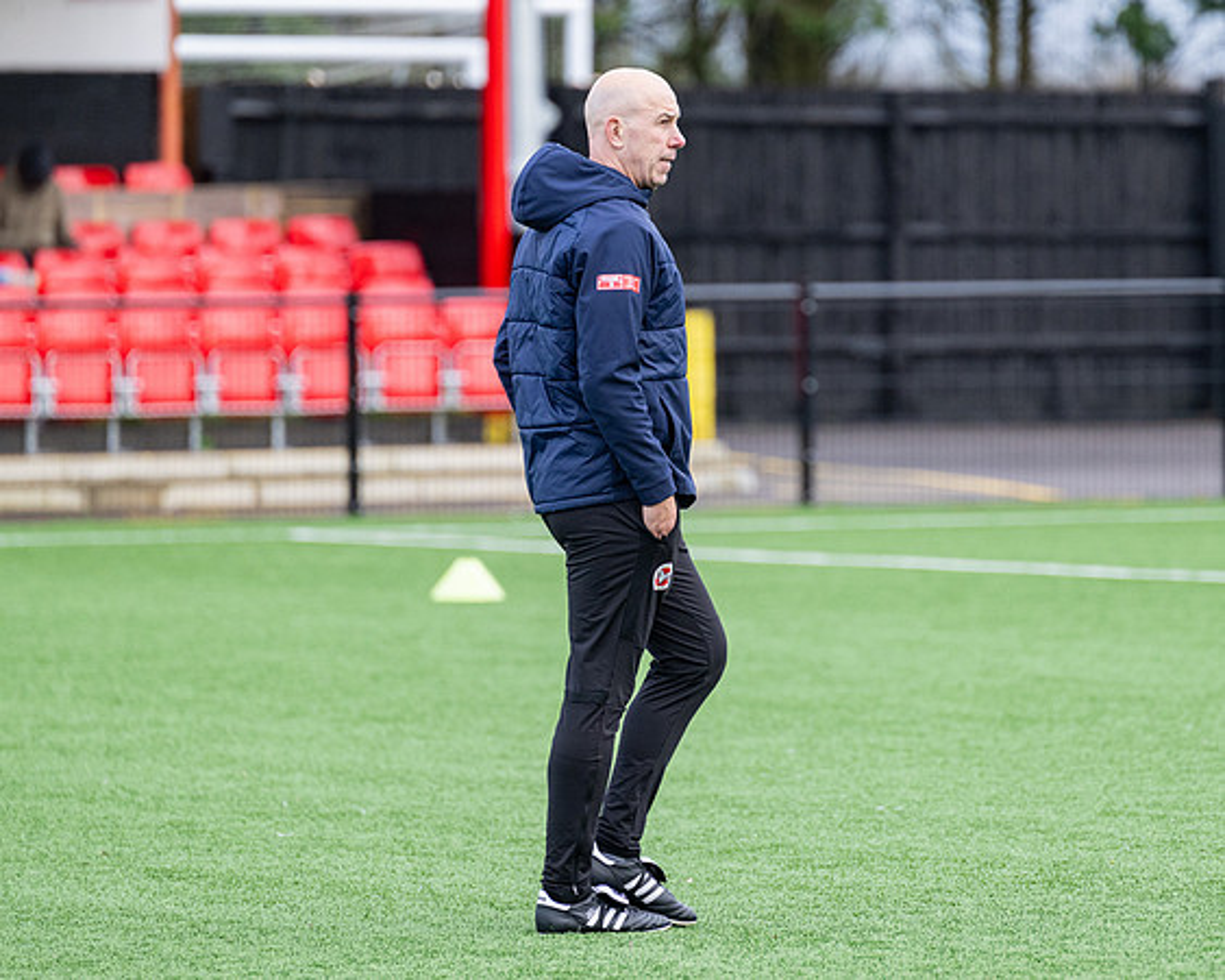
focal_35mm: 369
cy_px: 424
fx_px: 13360
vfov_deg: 4.2
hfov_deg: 5.2
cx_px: 729
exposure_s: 1/1250
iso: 800
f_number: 4
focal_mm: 280
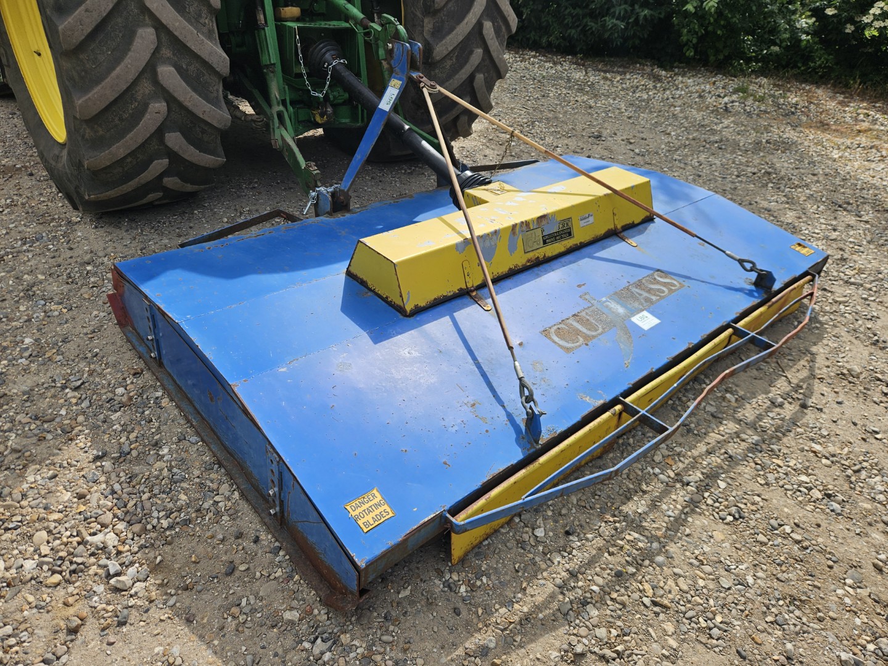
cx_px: 444
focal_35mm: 23
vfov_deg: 58.9
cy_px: 333
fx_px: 590
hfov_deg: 73.9
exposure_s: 1/1472
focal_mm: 5.4
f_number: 1.8
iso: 25
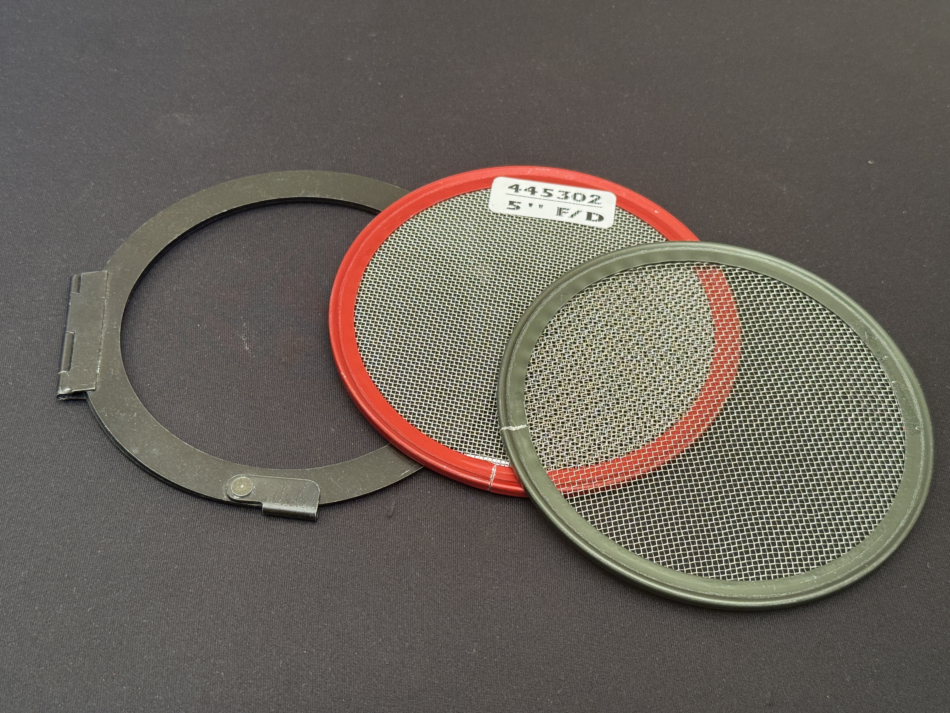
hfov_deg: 39.7
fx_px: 1317
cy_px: 356
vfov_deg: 30.3
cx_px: 475
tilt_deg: -53.2
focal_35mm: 48
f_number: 1.78
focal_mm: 6.76
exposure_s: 1/50
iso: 100
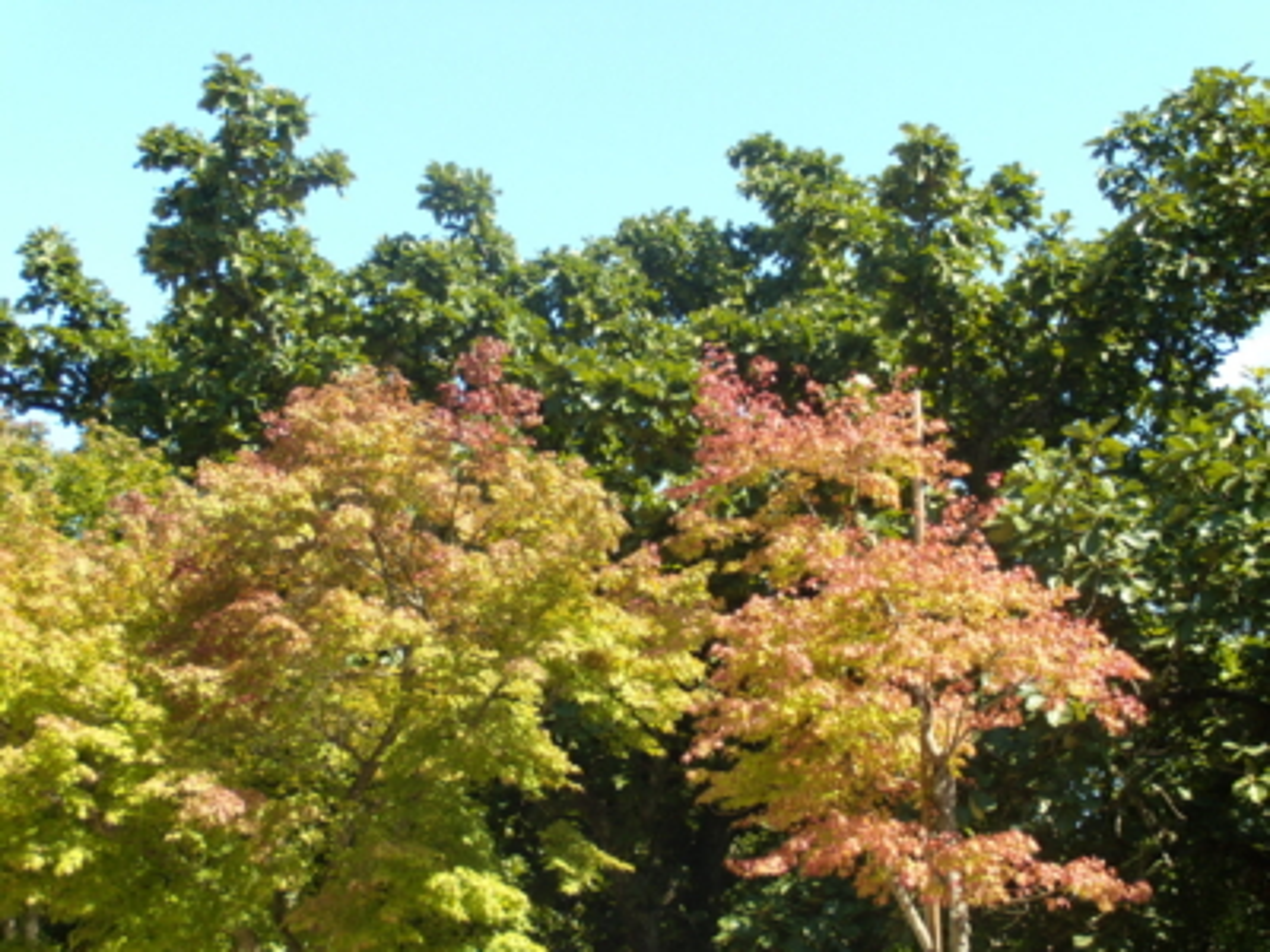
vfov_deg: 21.3
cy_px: 476
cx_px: 635
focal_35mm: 69
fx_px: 2531
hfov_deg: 28.2
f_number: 4.1
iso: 80
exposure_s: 1/160
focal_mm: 12.2
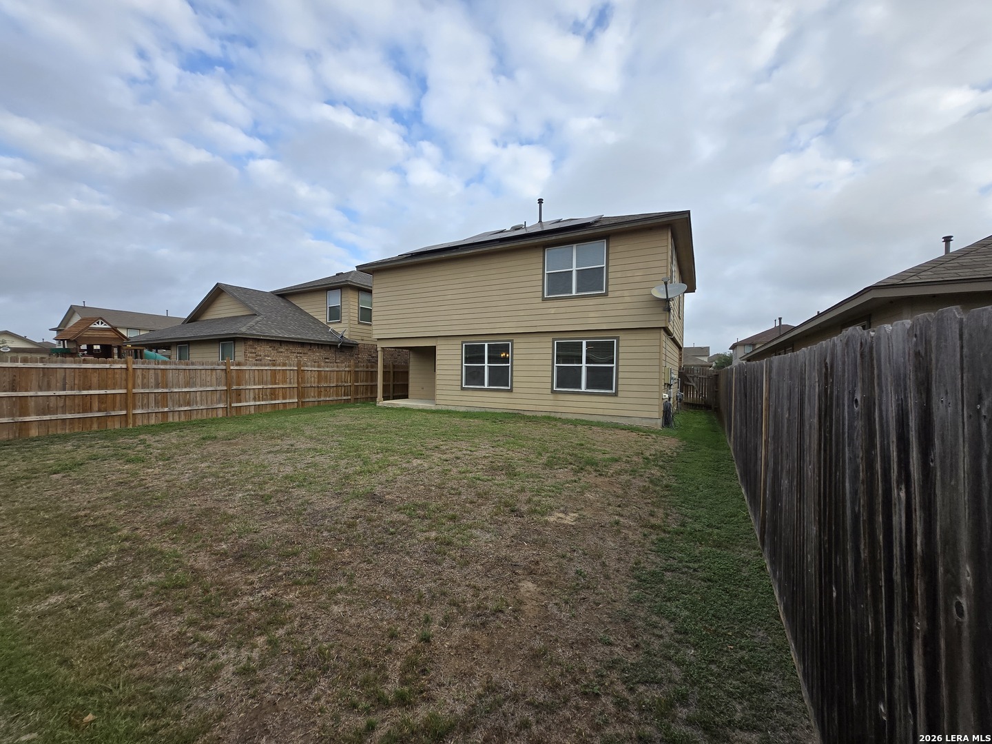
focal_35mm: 13
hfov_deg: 106.2
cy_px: 372
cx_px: 496
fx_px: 373
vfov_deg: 89.9
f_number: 2.2
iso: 25
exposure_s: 1/547
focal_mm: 1.7
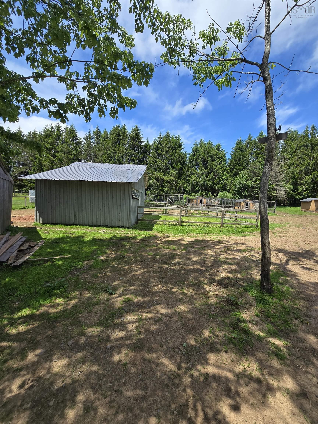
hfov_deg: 89.9
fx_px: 159
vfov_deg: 106.2
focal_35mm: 13
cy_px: 212
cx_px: 159
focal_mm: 2.2
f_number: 2.2
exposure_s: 1/1525
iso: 50
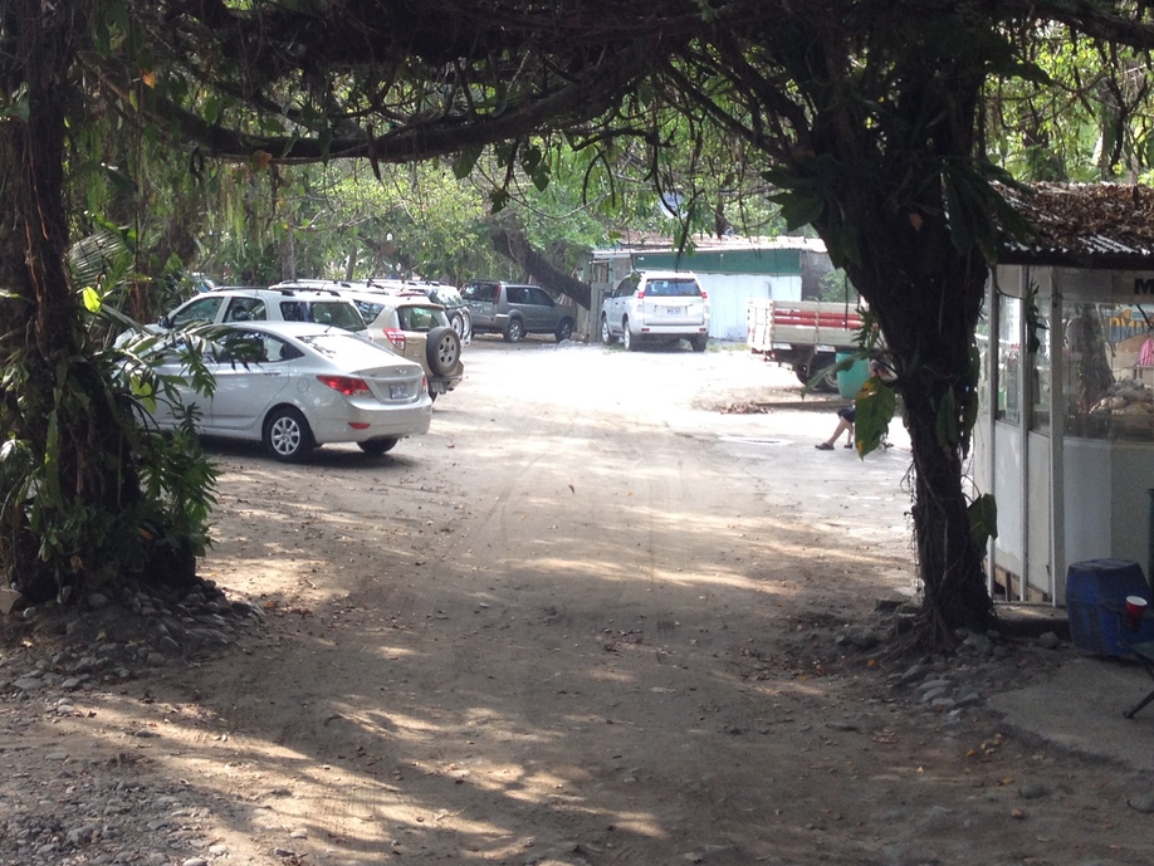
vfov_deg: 23.6
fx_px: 2034
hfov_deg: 31.7
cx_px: 543
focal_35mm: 61
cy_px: 145
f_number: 2.4
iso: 50
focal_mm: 4.28
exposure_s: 1/120
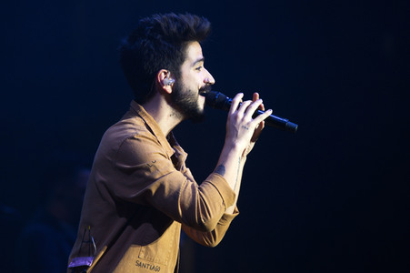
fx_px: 3414
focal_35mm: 300
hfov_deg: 6.9
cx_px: 205
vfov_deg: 4.6
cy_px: 136
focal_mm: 300
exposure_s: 1/320
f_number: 4
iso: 1600
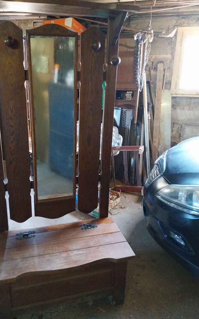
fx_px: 243
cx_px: 79
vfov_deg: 66.5
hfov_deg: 44.3
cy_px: 158
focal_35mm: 28
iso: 800
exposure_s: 1/25
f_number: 1.8
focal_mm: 4
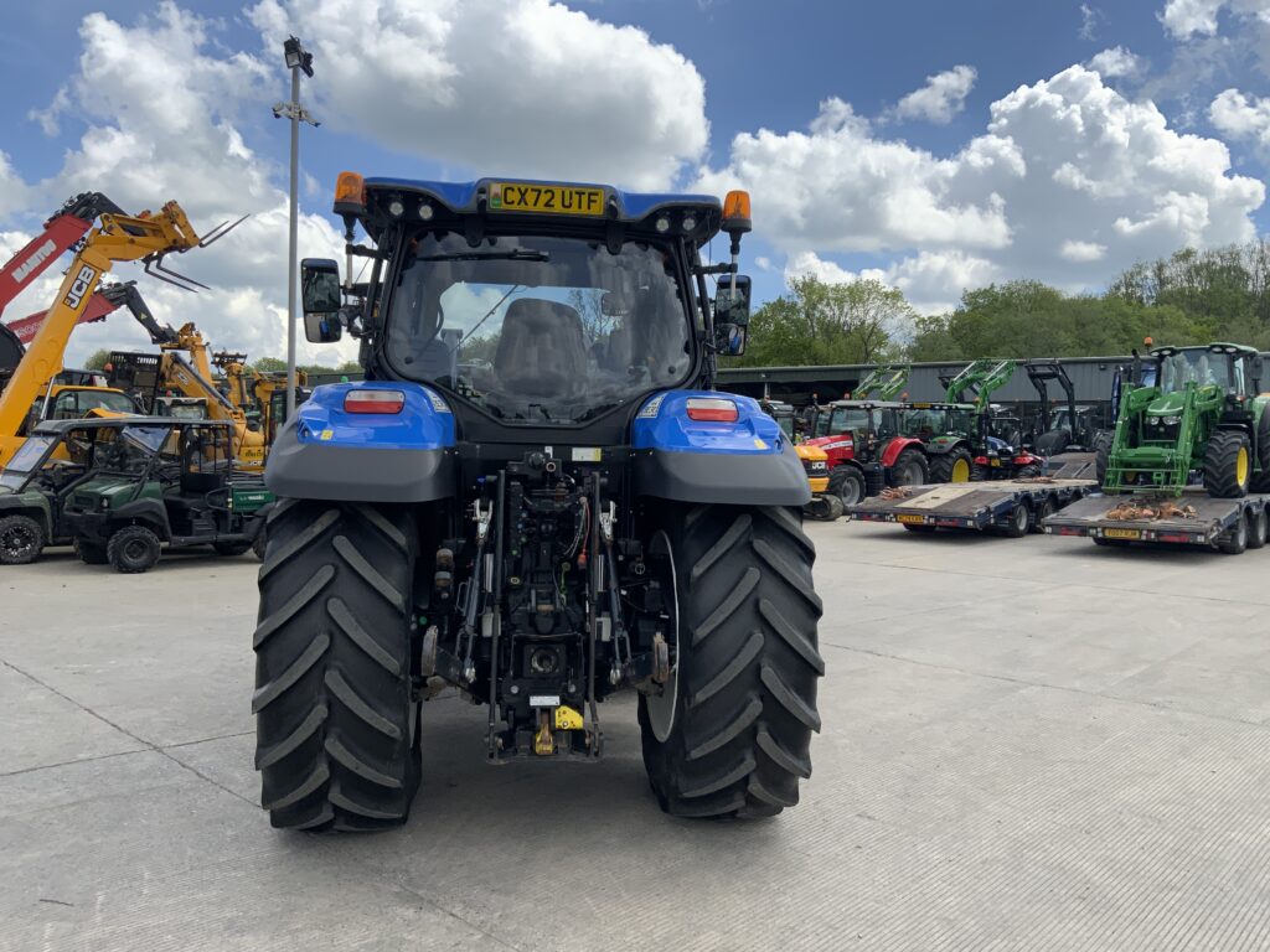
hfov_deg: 61.7
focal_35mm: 29
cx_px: 635
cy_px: 476
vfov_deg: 48.2
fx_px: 1064
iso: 16
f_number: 1.8
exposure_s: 1/1534
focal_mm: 3
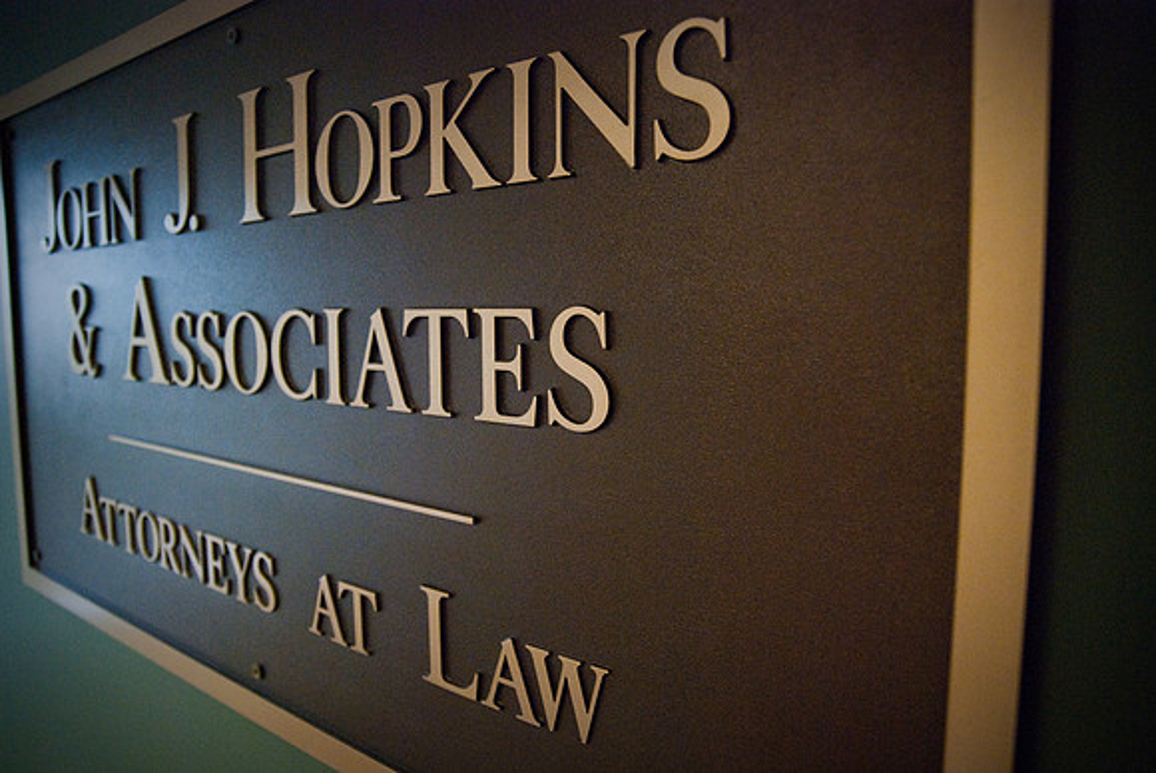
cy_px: 386
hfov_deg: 70.4
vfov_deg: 50.5
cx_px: 578
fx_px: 820
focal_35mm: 26
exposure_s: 1/125
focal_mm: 17
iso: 800
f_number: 2.8
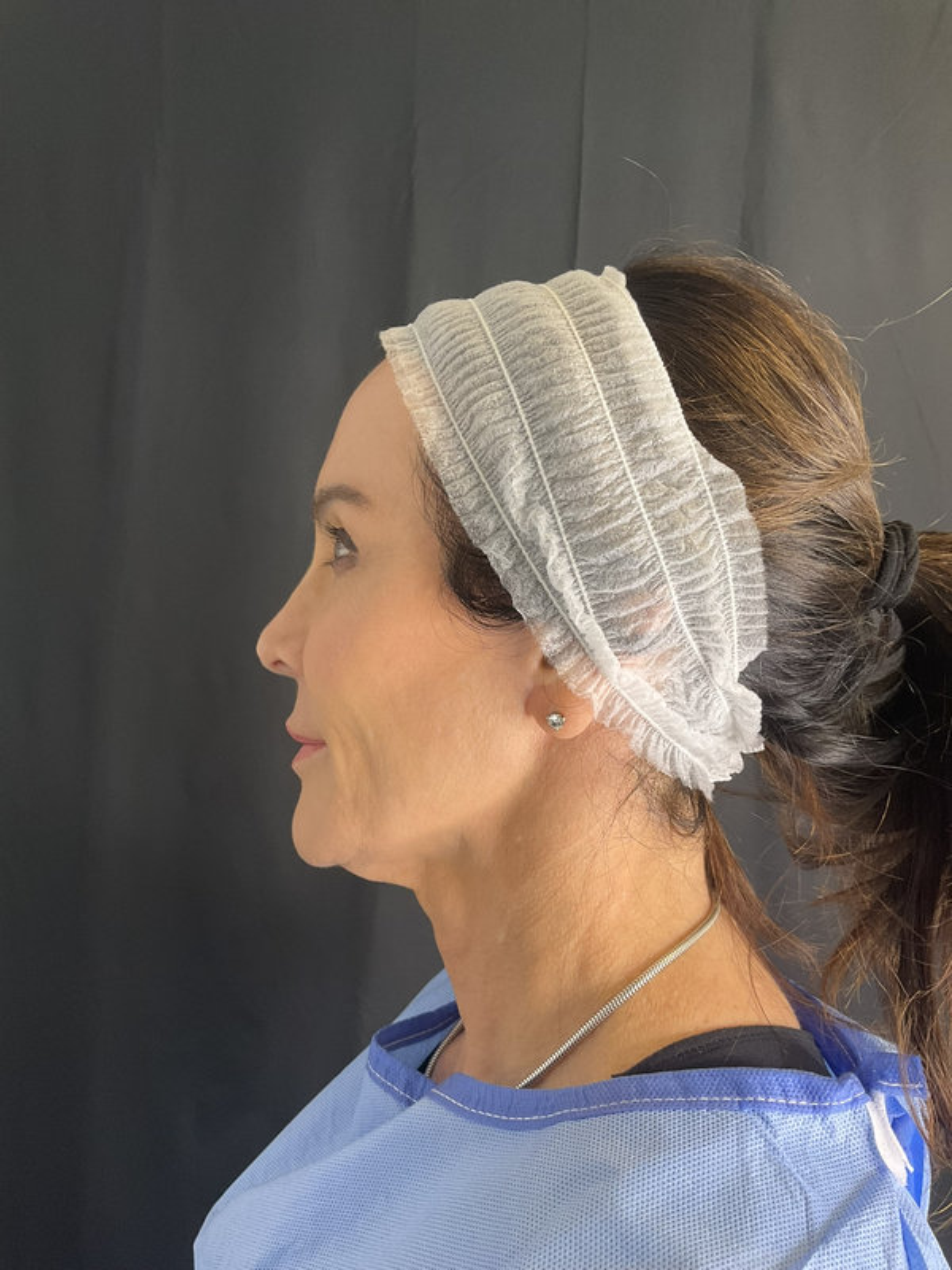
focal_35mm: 29
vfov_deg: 61.7
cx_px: 476
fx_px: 1063
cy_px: 635
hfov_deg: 48.2
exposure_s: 1/60
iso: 50
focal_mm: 3
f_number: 1.8
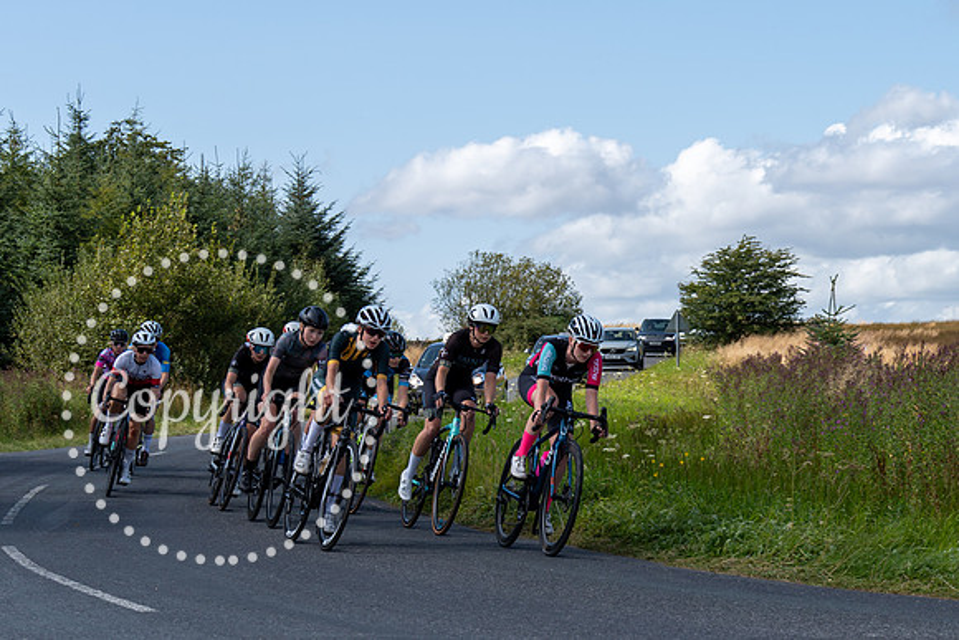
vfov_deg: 13.2
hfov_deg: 19.7
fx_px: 2758
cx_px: 617
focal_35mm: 104
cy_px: 327
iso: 100
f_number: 7.1
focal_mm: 70
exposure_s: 1/500
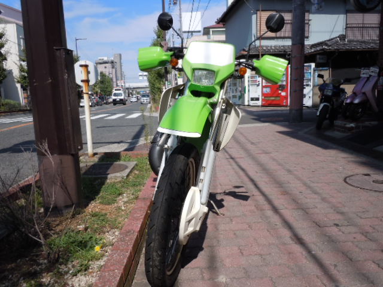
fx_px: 310
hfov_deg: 63.4
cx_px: 192
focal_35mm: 28
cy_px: 144
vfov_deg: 49.7
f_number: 3.7
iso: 100
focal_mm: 5
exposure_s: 1/1000
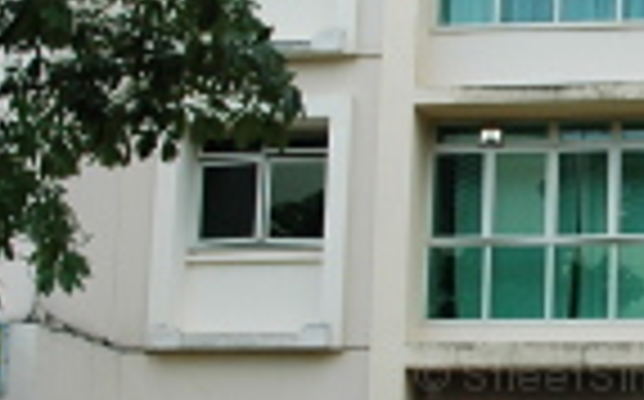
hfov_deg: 18.7
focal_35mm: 106
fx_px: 1858
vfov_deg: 12.3
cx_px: 752
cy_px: 276
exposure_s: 1/400
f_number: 5.6
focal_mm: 18
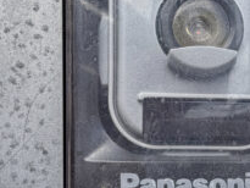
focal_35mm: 70
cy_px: 161
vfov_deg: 20.7
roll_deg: +0.0
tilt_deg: -0.1
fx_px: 506
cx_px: 156
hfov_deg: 27.7
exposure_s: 1/590
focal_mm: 2.22
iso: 40
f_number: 2.2
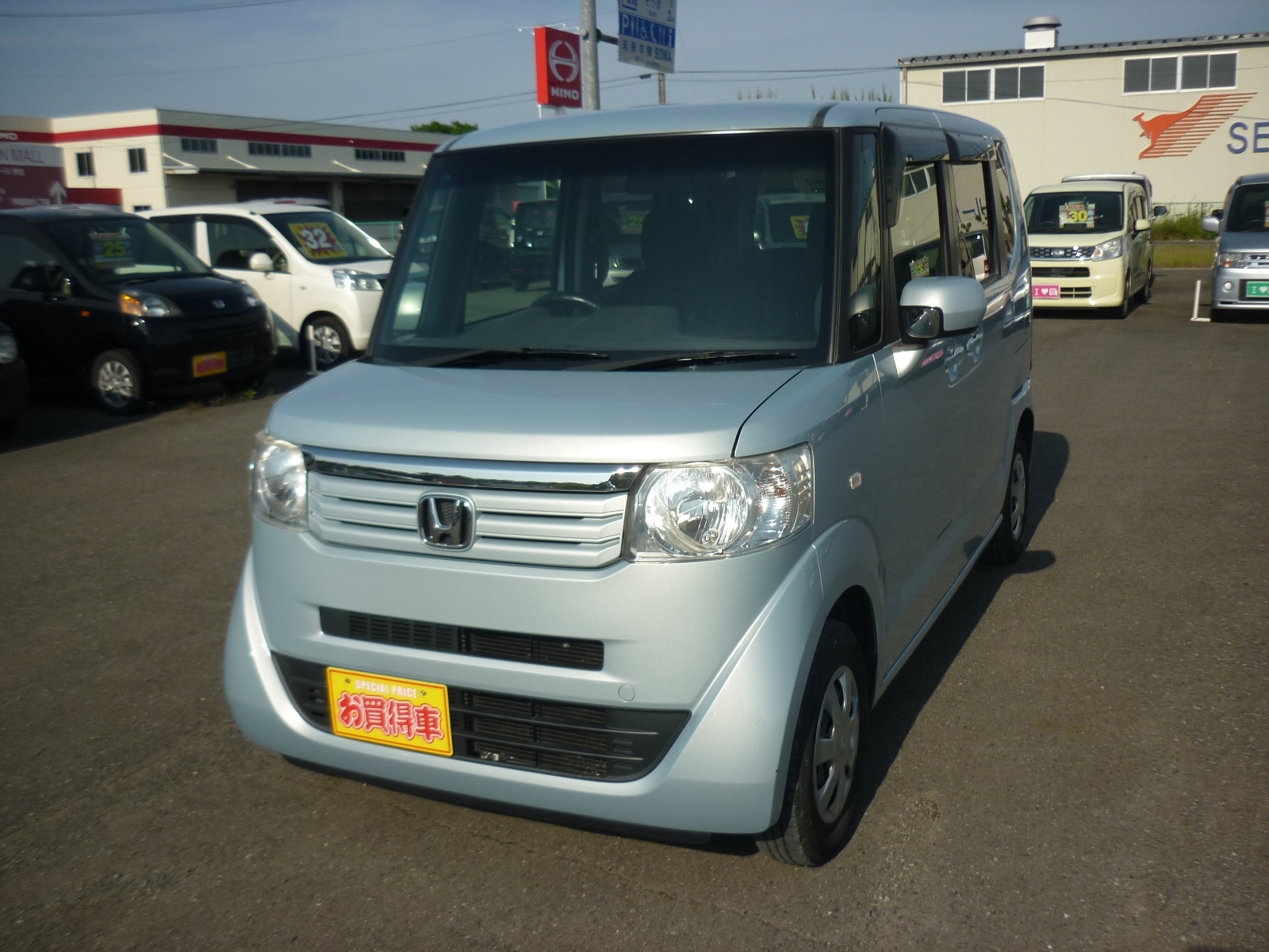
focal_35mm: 33
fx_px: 1210
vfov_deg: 42.9
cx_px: 634
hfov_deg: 55.4
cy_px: 476
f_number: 8
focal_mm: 5.5
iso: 80
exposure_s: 1/320
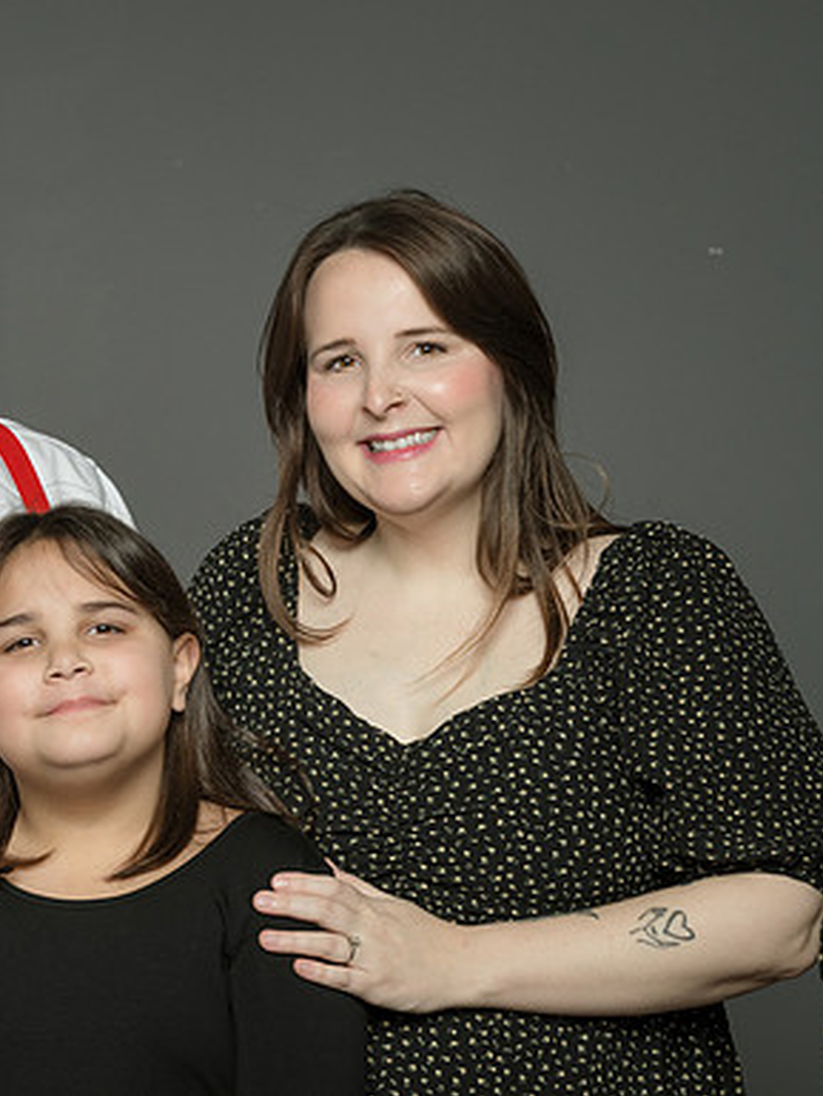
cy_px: 519
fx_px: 5418
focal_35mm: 171
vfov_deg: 11.6
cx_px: 53
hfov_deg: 8.6
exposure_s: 1/160
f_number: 9
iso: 400
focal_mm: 112
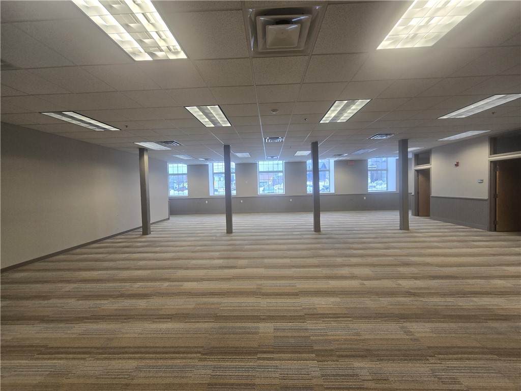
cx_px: 260
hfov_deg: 106.2
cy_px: 196
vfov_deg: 89.9
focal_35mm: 13
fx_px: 196
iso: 64
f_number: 2.2
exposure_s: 1/60
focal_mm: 2.2
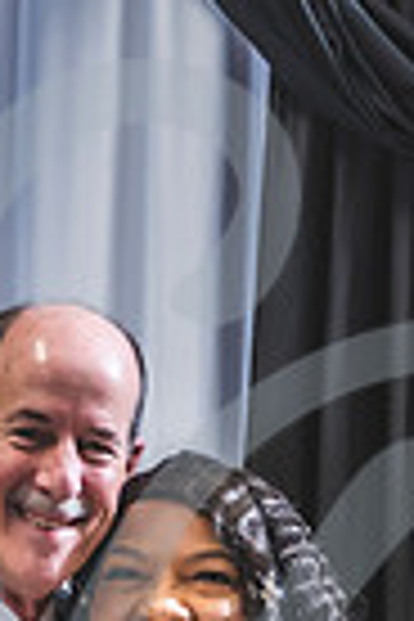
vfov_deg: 11.0
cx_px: 32
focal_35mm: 183
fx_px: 3157
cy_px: 819
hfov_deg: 7.5
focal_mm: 56
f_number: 2.8
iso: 1600
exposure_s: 1/250
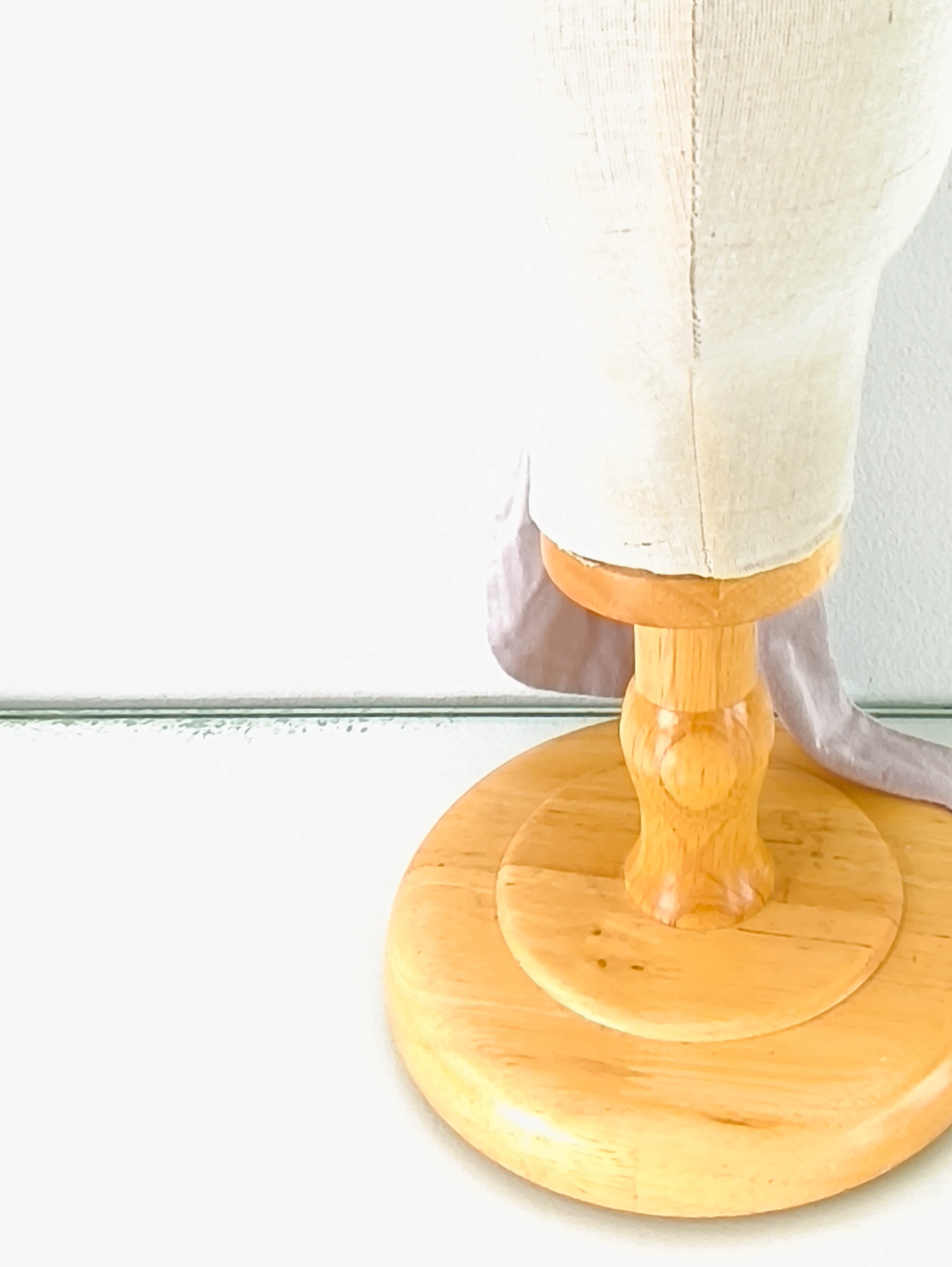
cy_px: 225
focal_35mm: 43
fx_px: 1575
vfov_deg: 41.6
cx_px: 678
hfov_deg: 33.2
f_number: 2.2
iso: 50
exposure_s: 1/50
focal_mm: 1.65
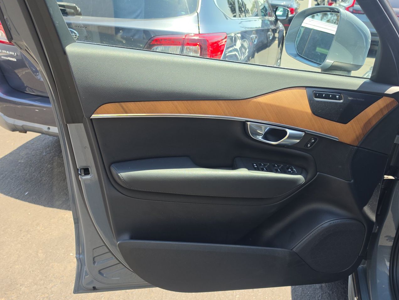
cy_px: 181
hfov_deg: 61.4
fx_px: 334
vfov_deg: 47.9
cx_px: 226
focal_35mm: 29
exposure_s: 1/178
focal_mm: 6.5
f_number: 1.4
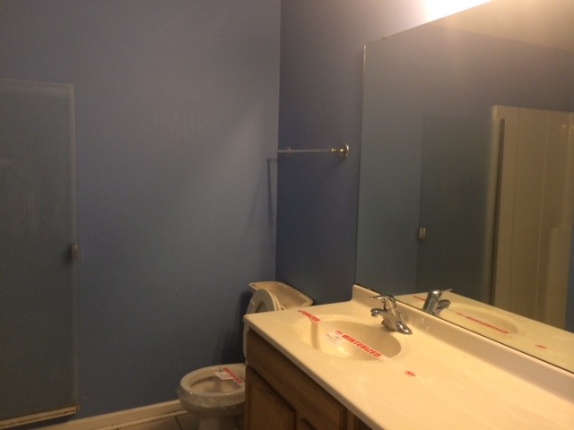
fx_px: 497
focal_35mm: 30
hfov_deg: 60.0
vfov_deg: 46.8
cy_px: 215
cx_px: 287
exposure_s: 1/30
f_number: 2.2
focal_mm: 4.12
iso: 125
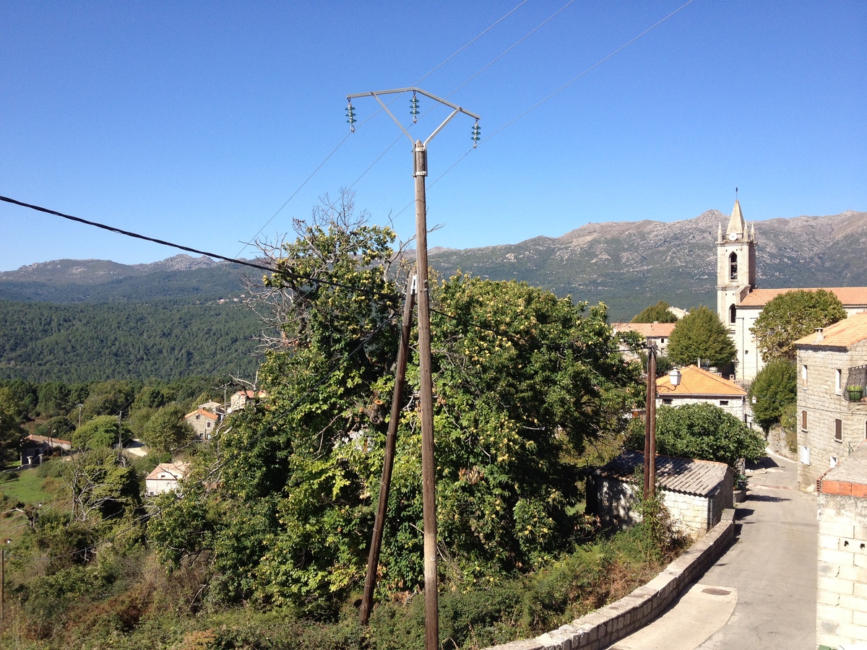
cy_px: 325
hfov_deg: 52.6
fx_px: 877
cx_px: 434
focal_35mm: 35
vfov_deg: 40.7
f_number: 2.4
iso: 64
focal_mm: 4.28
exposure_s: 1/1200
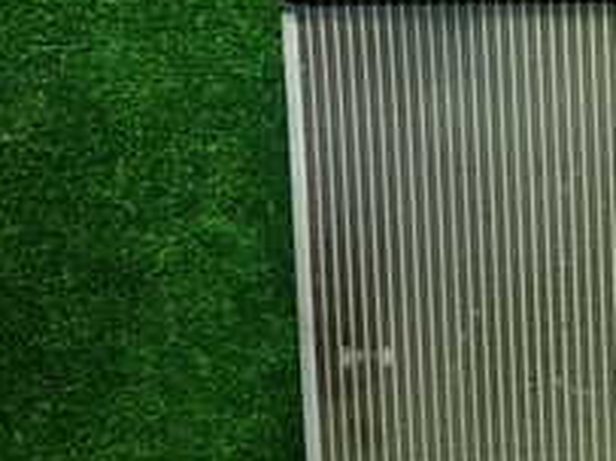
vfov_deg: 19.7
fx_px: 1316
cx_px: 904
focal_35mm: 74
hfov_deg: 22.1
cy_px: 349
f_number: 2
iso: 200
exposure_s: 1/60
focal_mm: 4.5
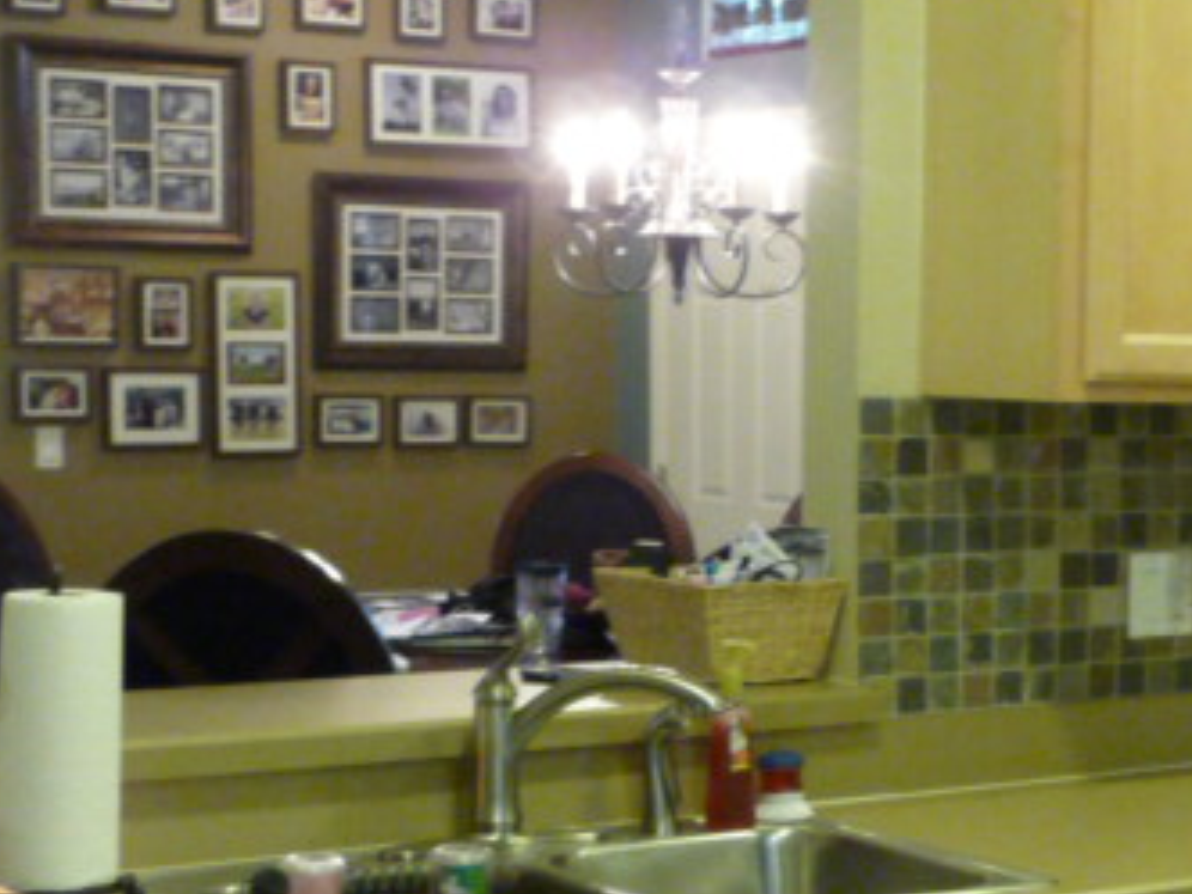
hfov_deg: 24.6
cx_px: 1088
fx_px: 2651
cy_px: 578
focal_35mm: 77
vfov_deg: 19.1
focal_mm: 4.7
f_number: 3.3
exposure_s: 1/10
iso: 400
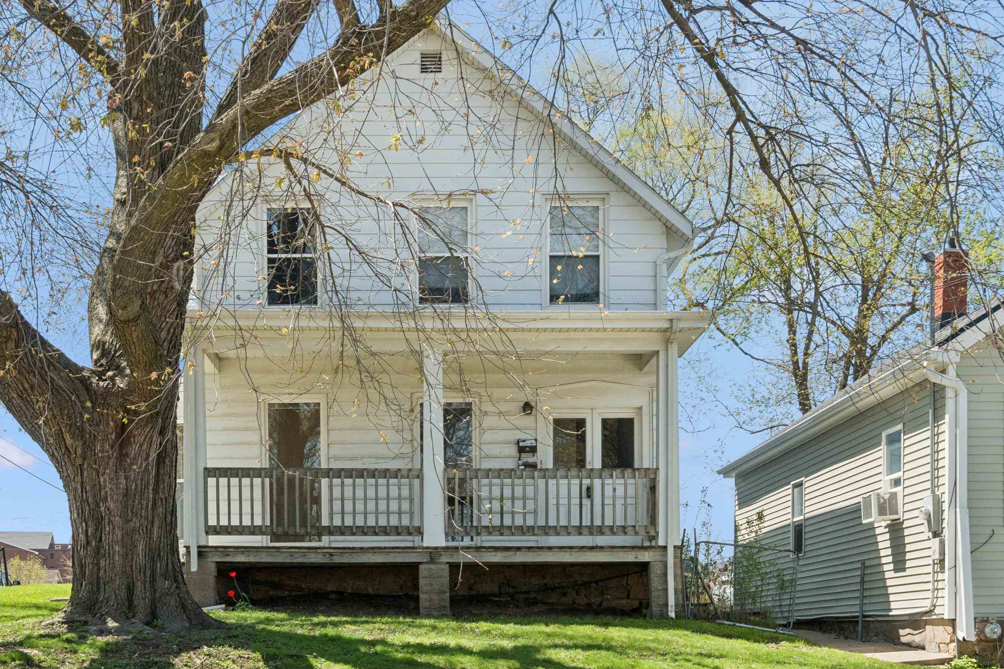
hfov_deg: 40.3
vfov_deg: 27.5
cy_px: 331
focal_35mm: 49
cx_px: 431
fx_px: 1366
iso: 800
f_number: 14
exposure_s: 1/400
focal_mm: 28
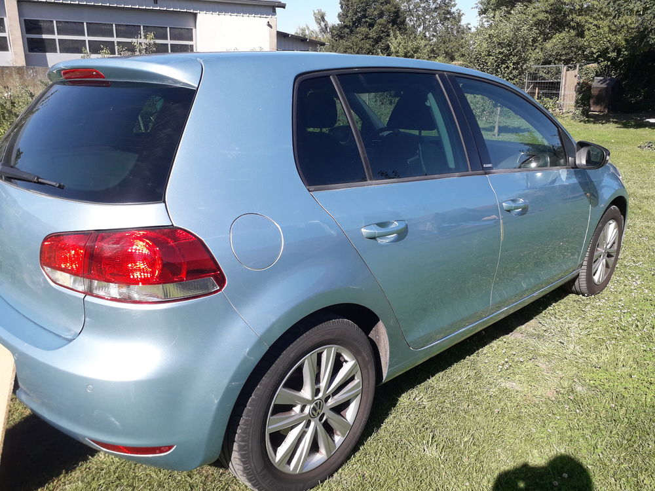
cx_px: 328
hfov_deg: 65.3
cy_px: 246
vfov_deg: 51.4
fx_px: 511
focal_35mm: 27
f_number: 1.9
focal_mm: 3.6
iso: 40
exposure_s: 1/949
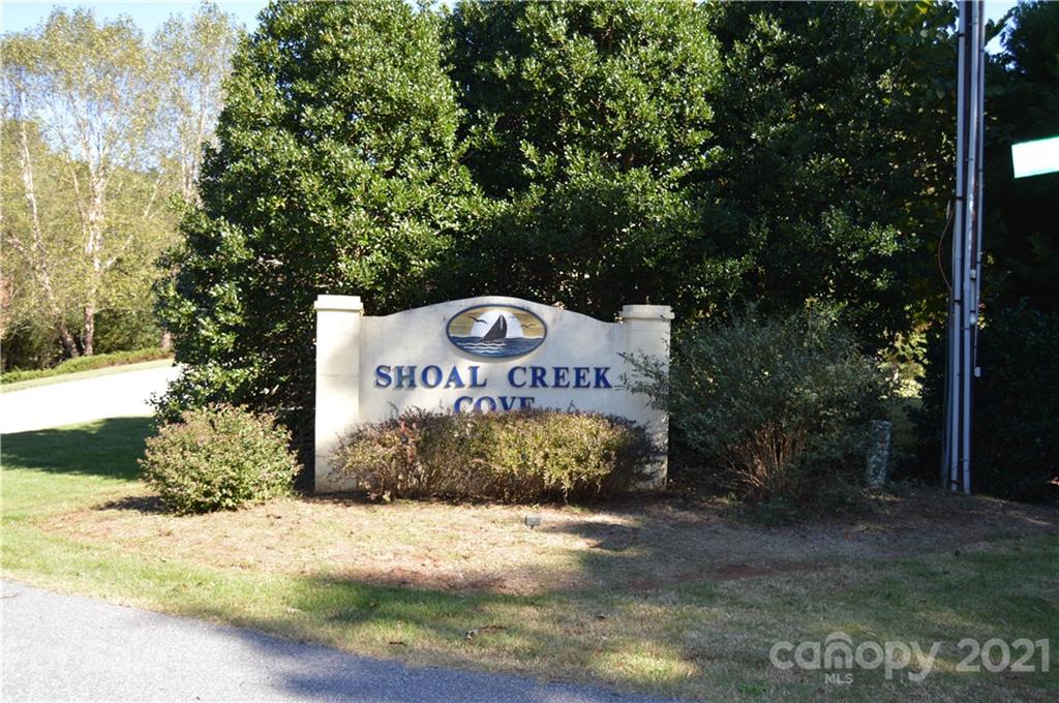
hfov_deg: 57.3
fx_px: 970
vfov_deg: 39.9
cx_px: 530
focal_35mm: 33
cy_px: 352
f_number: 4
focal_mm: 22
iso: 100
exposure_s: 1/200
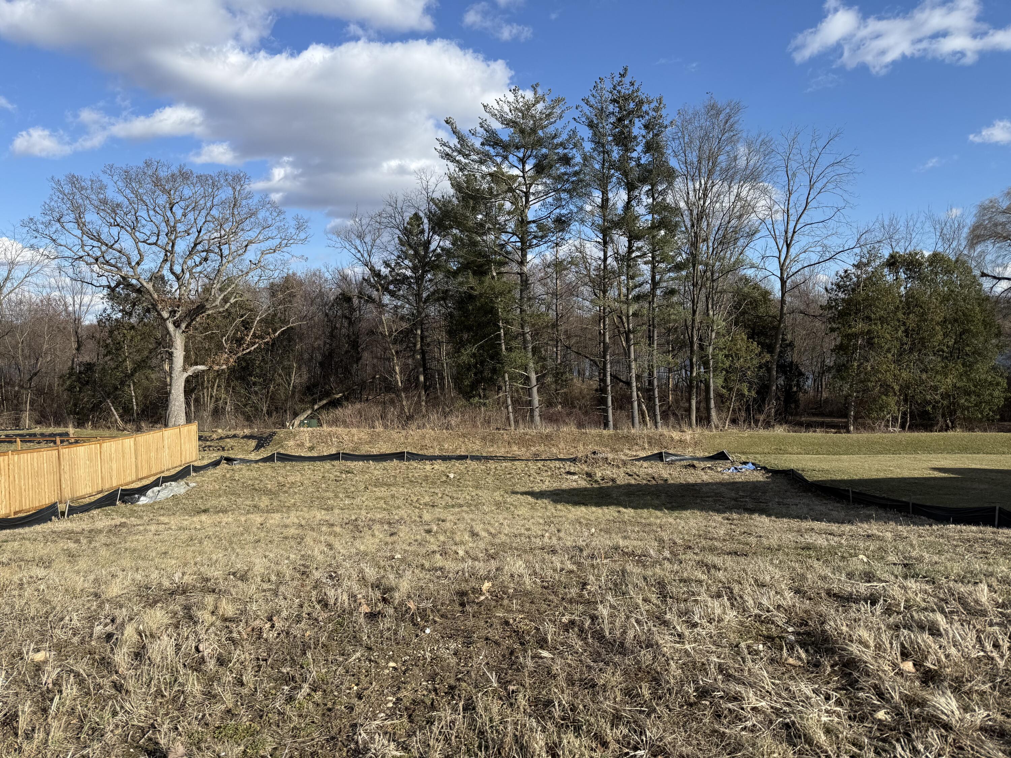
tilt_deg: -1.7
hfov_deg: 71.6
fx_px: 701
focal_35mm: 24
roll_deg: +0.8
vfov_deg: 56.8
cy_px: 379
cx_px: 506
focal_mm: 6.76
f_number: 1.78
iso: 80
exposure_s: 1/3953
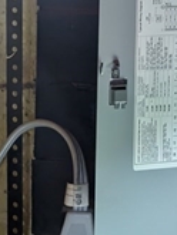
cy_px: -80
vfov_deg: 16.5
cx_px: 284
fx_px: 763
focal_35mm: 112
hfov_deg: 12.4
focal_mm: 6.9
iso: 913
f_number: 1.68
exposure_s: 1/25.8
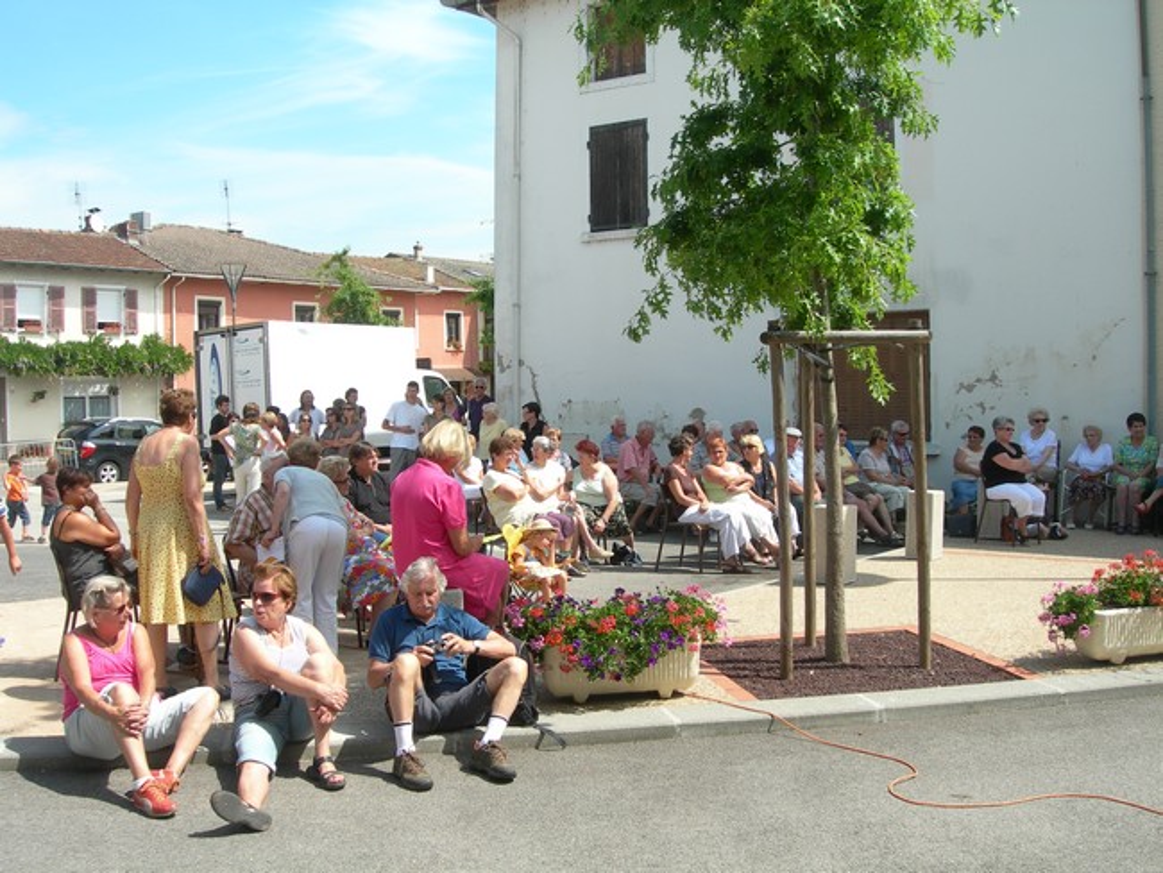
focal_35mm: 38
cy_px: 436
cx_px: 582
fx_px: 1277
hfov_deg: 49.0
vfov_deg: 37.7
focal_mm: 7.8
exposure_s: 1/264
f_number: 4.8
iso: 50
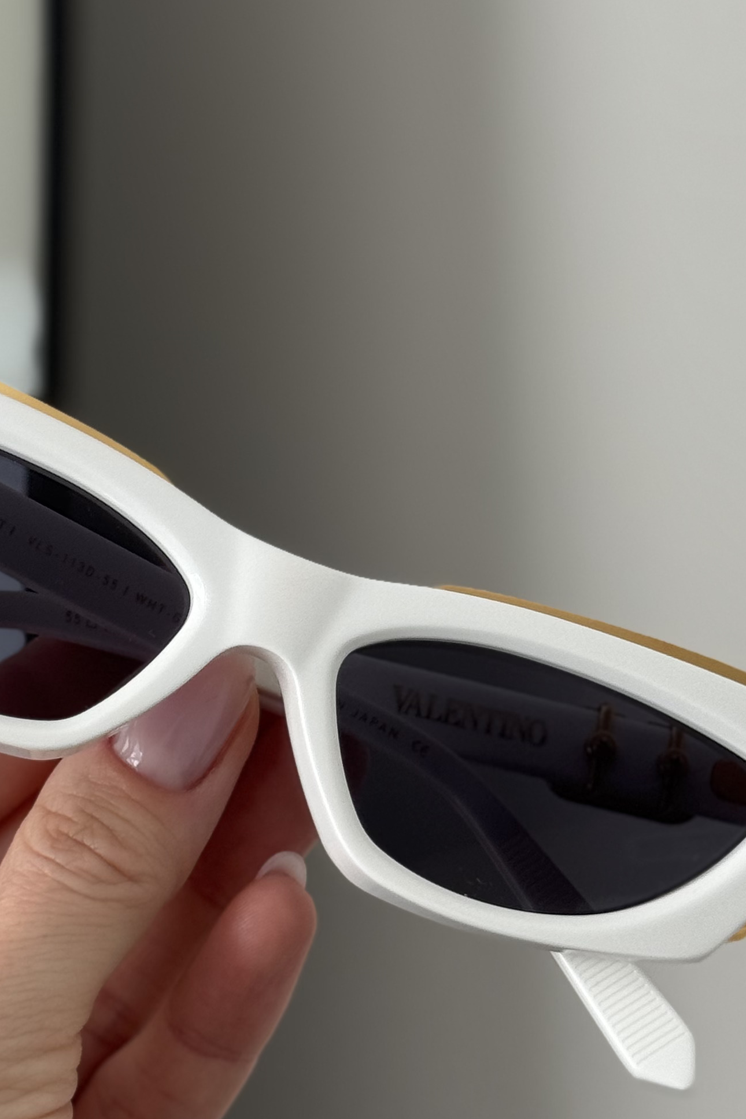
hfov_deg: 13.1
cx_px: 207
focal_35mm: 104
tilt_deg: -14.1
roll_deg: -6.0
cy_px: 516
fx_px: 3232
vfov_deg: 19.6
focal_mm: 6.76
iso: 50
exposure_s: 1/121
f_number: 1.78
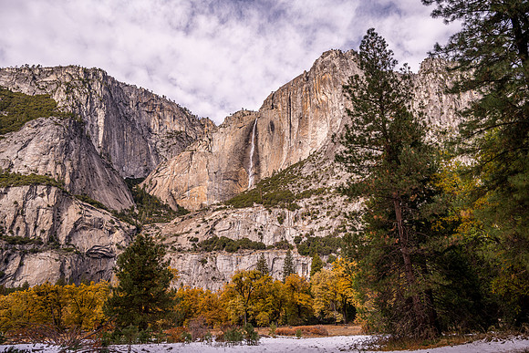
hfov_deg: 61.9
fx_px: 441
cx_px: 264
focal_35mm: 30
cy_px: 176
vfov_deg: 43.6
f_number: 8
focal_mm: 30
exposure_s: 1/60
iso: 64
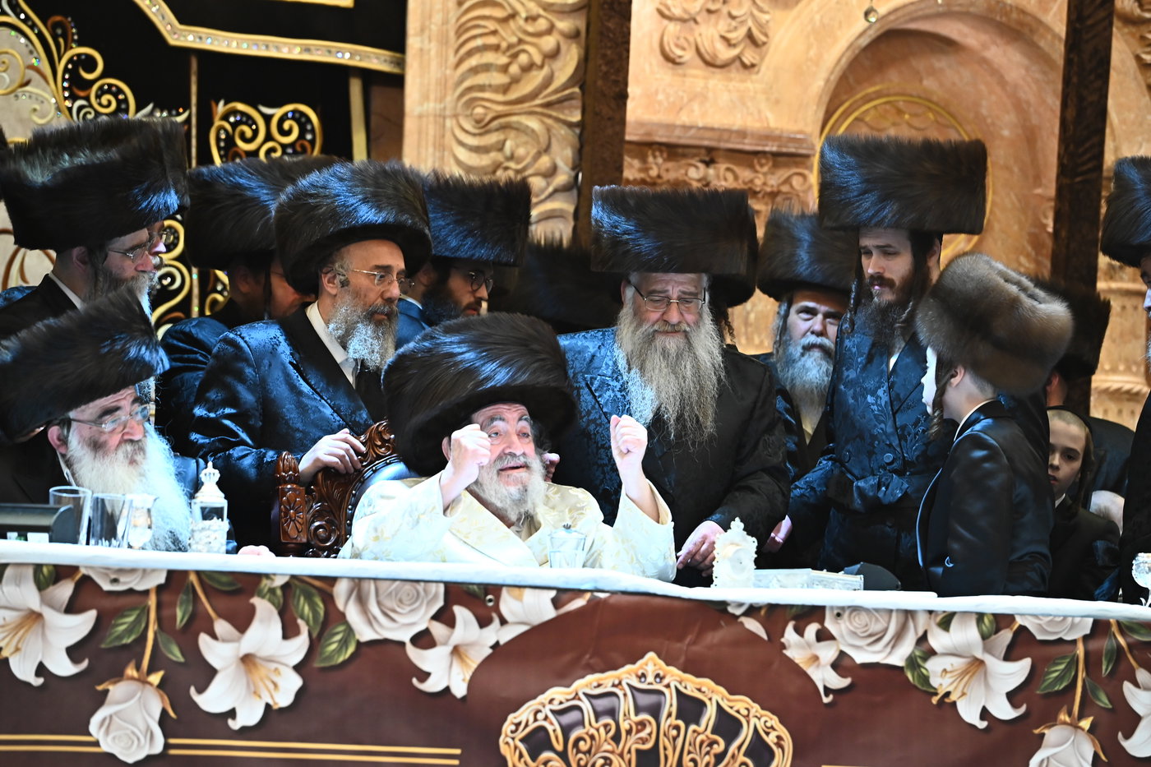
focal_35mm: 180
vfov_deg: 7.6
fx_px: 5754
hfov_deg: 11.4
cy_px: 384
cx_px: 576
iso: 2500
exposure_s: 1/200
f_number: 5
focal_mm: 180
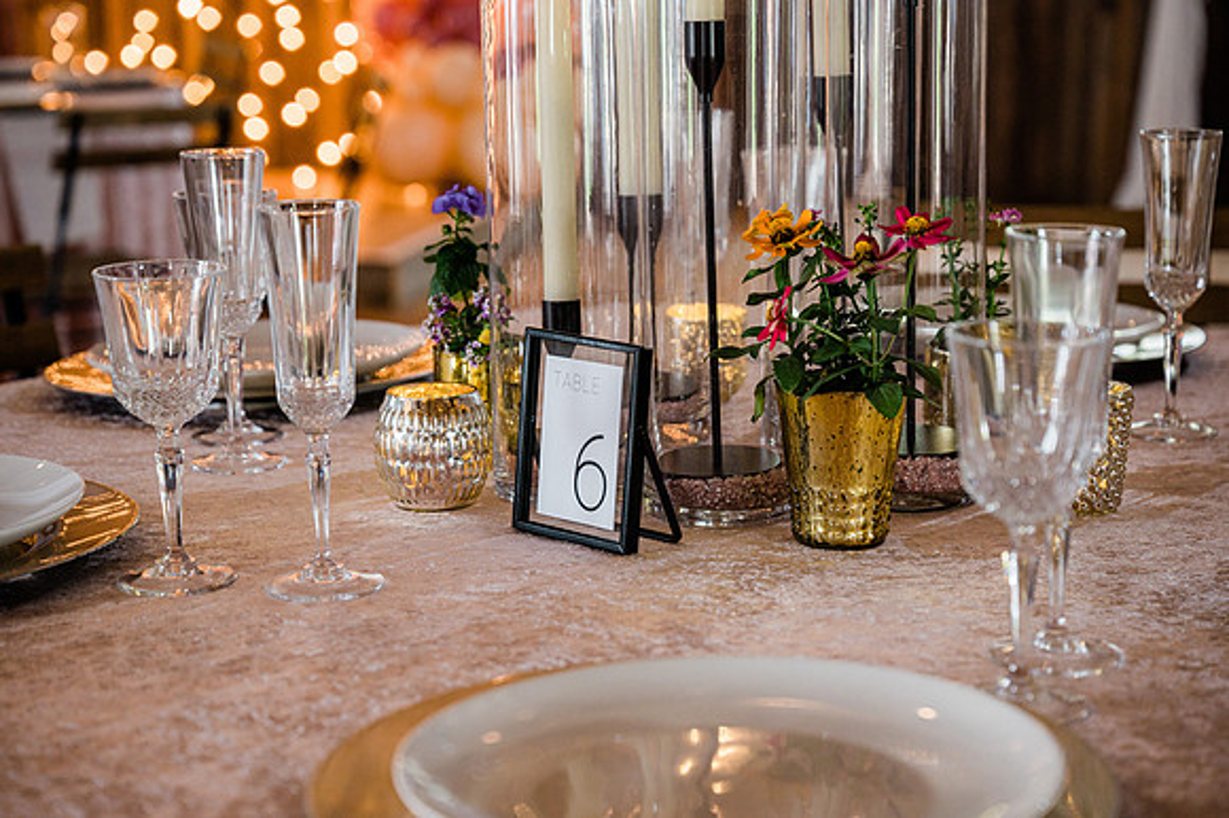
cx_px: 614
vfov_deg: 19.0
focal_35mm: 72
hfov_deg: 28.2
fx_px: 2444
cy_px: 409
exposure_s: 1/200
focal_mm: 70
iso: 320
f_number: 4.5
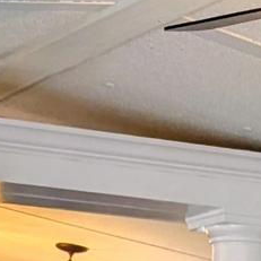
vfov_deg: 8.5
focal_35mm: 188
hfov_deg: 9.1
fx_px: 1604
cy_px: 626
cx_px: 363
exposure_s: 1/120
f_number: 1.85
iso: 68
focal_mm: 6.81
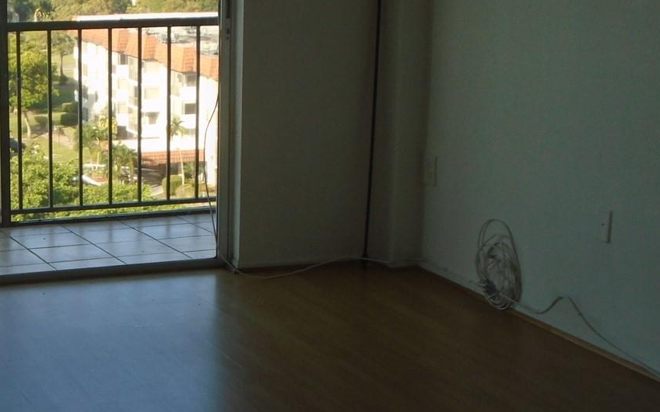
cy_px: 173
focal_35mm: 84
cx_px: 108
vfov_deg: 15.5
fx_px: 1511
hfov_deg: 24.2
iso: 100
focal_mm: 7.4
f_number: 4.1
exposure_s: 1/125
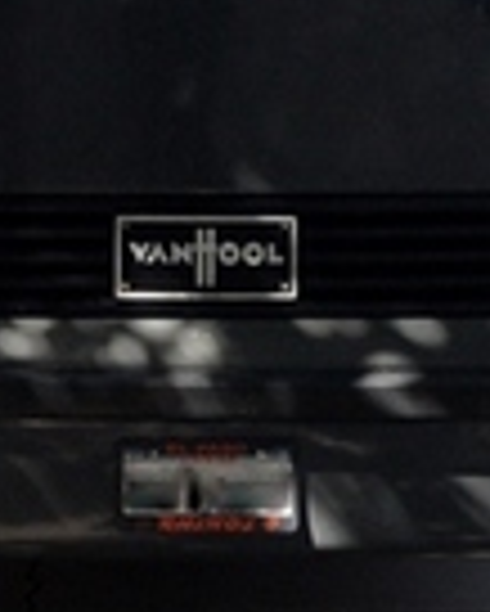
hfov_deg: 12.4
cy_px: -248
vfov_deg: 14.6
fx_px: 2245
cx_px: 139
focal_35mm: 124
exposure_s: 1/250
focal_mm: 24
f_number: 9
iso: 2500
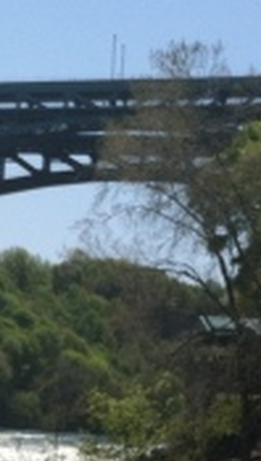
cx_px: -127
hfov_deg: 8.6
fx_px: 1703
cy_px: 472
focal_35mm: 139
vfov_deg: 15.1
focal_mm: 3.85
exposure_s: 1/1364
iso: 80
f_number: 2.8
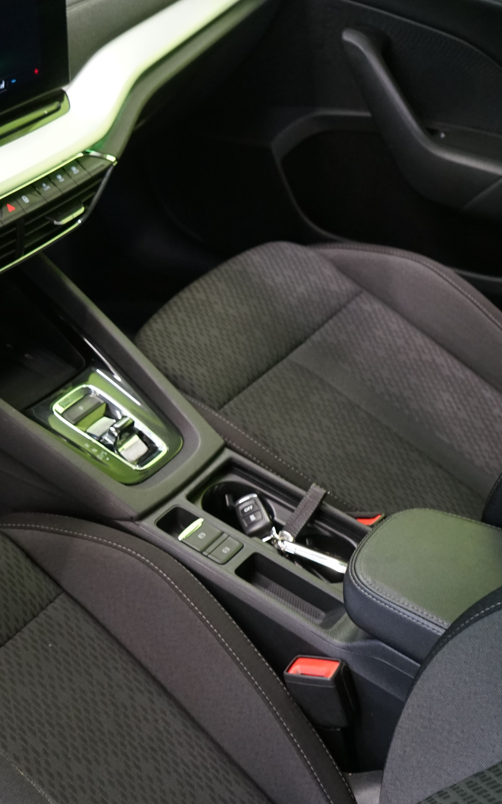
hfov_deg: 24.2
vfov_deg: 39.6
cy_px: 422
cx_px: 2
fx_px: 1116
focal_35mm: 51
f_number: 5
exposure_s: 1/20
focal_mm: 30
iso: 2000
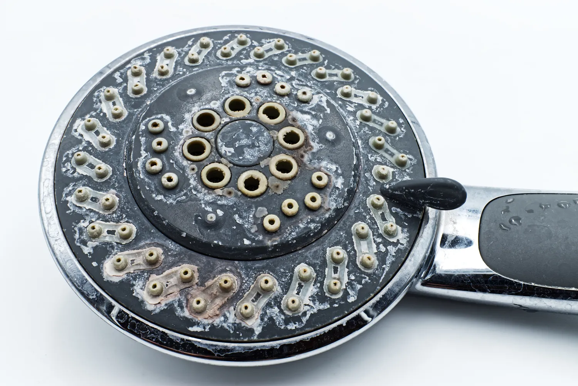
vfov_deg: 29.9
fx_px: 723
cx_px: 289
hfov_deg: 43.6
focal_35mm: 45
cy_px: 193
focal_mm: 30
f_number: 25
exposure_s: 1/5
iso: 100
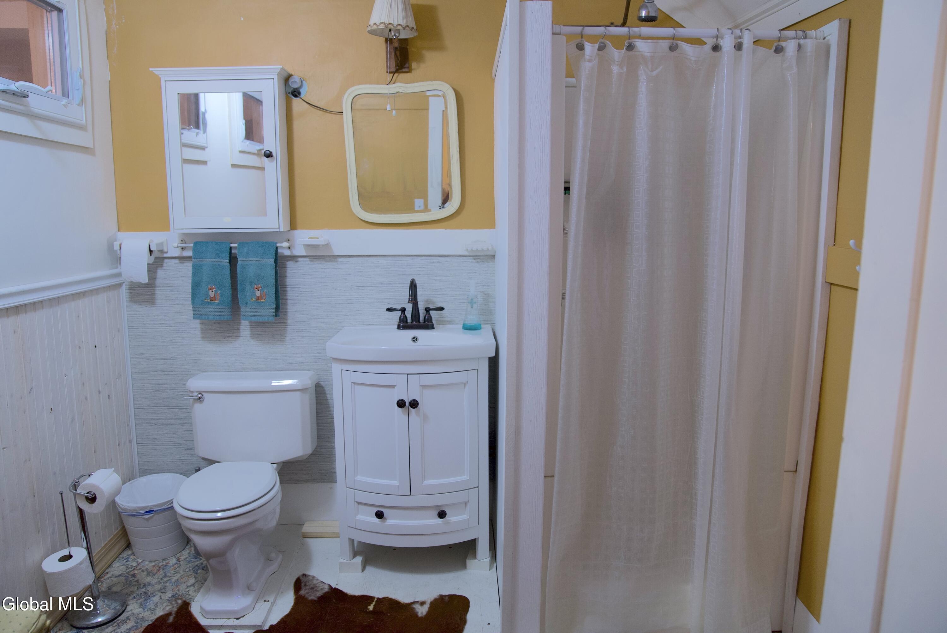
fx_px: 632
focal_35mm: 24
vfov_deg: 53.2
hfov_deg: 73.7
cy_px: 316
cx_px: 474
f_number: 3.2
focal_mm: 24
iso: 800
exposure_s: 1/60
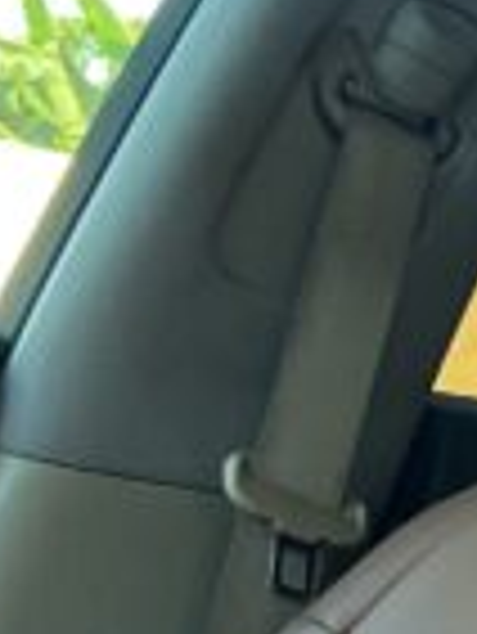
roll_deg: -11.3
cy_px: 836
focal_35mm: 189
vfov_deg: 10.2
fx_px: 3467
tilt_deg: -5.3
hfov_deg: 7.5
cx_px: 1022
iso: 125
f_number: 1.5
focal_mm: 5.7
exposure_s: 1/121
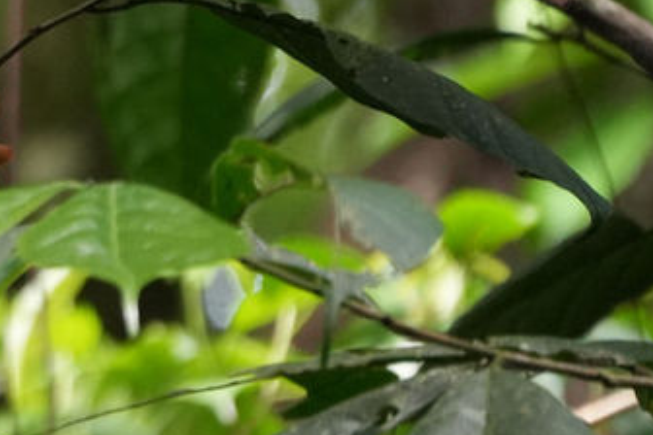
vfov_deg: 0.7
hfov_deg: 1.1
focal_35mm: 1907
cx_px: -863
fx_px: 34588
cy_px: -198
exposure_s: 1/200
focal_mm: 400
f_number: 6.3
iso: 2500
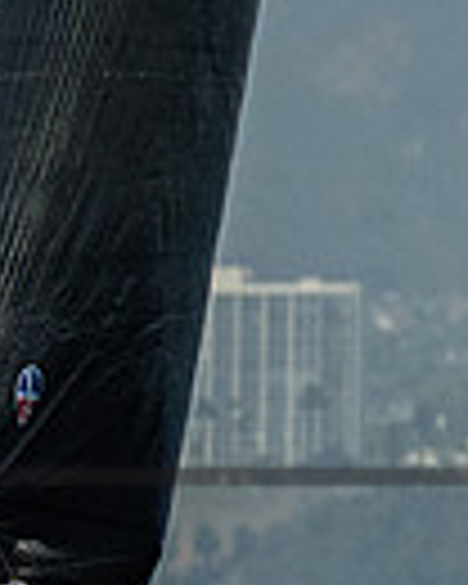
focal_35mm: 1636
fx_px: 28325
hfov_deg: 0.9
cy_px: 280
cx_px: -800
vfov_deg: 1.2
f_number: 6.3
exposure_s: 1/1600
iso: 320
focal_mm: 200
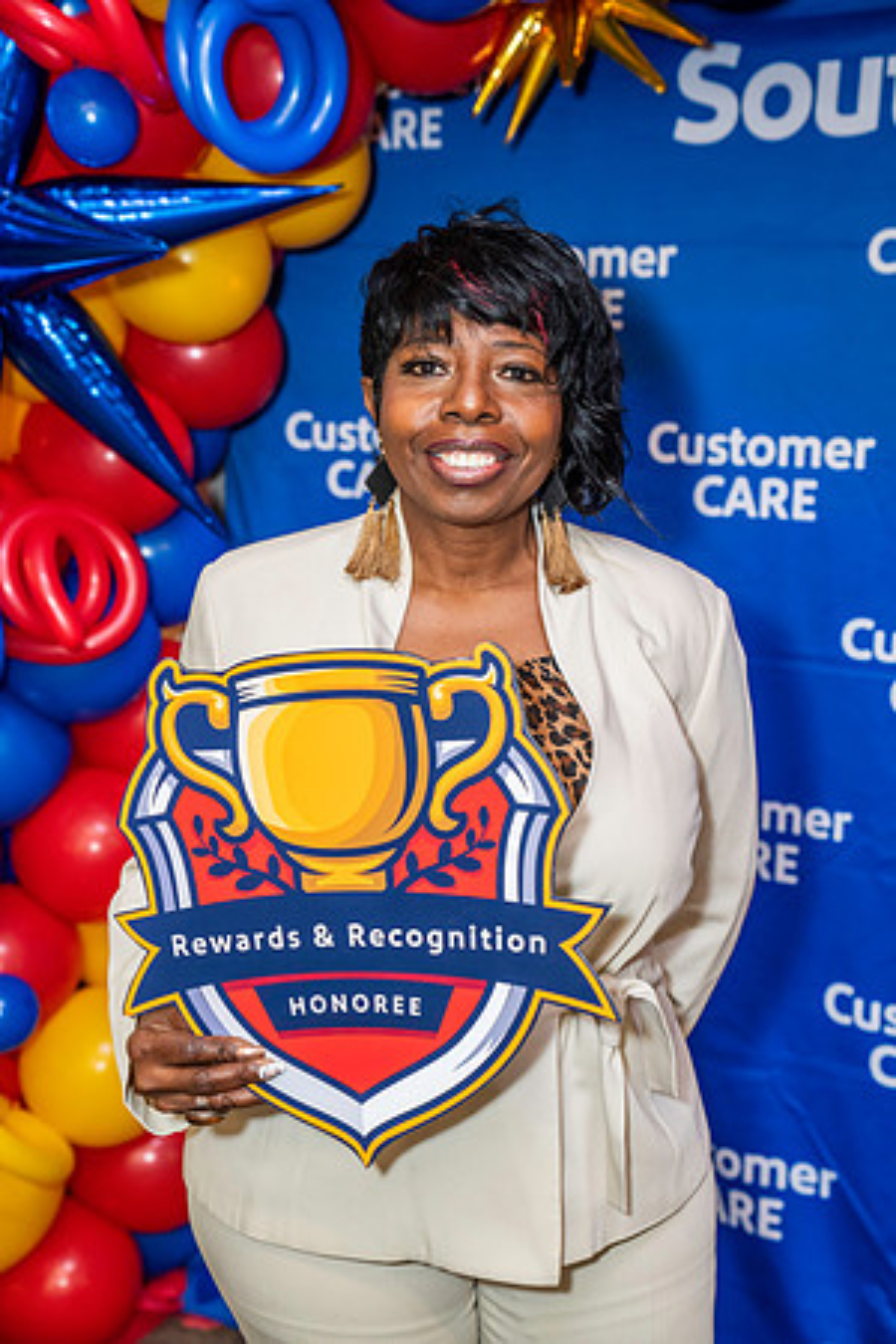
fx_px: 2091
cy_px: 672
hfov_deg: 24.2
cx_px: 448
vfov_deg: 35.6
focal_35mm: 56
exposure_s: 1/160
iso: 1250
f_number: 4
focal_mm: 56
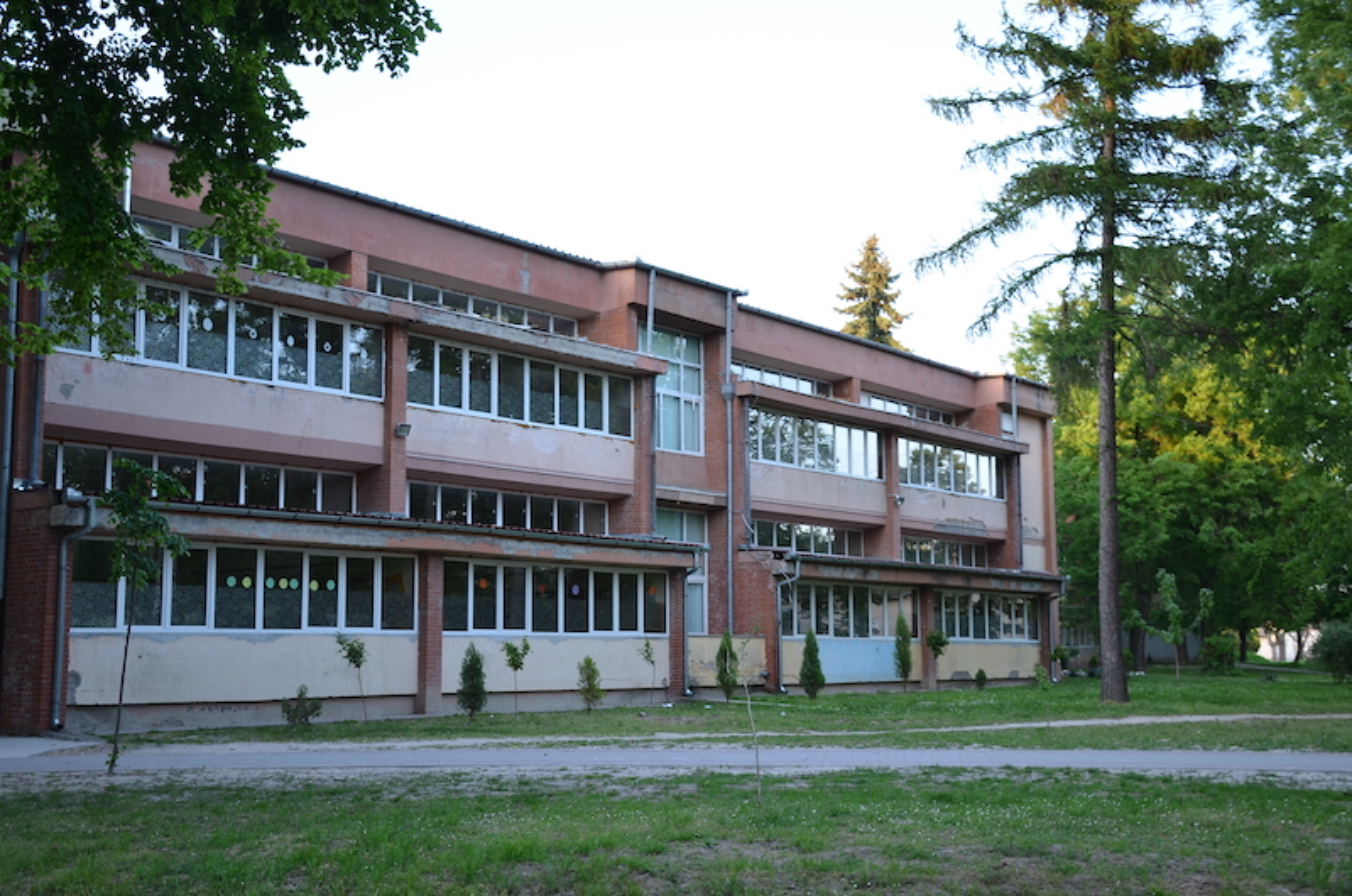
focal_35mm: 40
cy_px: 448
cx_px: 676
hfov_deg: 48.0
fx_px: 1518
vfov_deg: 32.9
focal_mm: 27
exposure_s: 1/40
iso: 100
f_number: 4
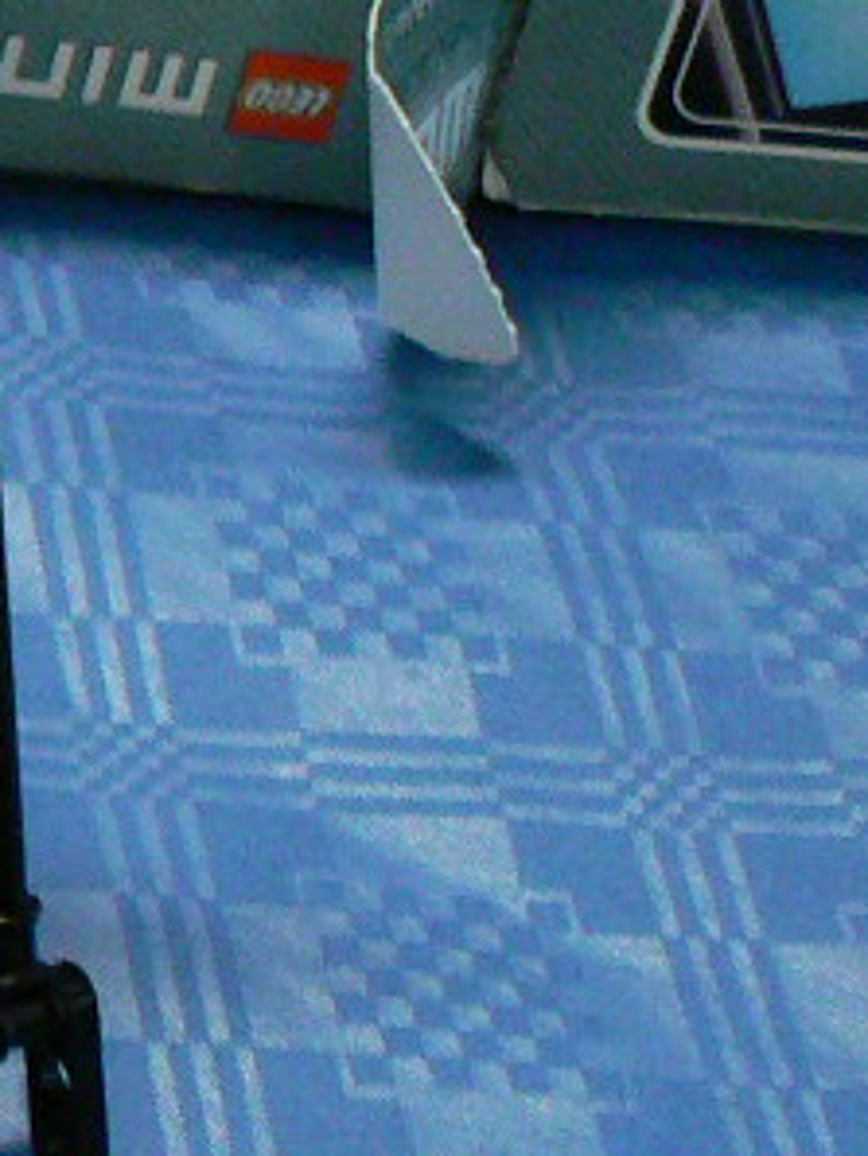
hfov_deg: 8.6
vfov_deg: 12.7
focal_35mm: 155
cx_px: -1316
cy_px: 467
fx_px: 5178
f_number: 2.8
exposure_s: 1/13
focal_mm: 6
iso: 200
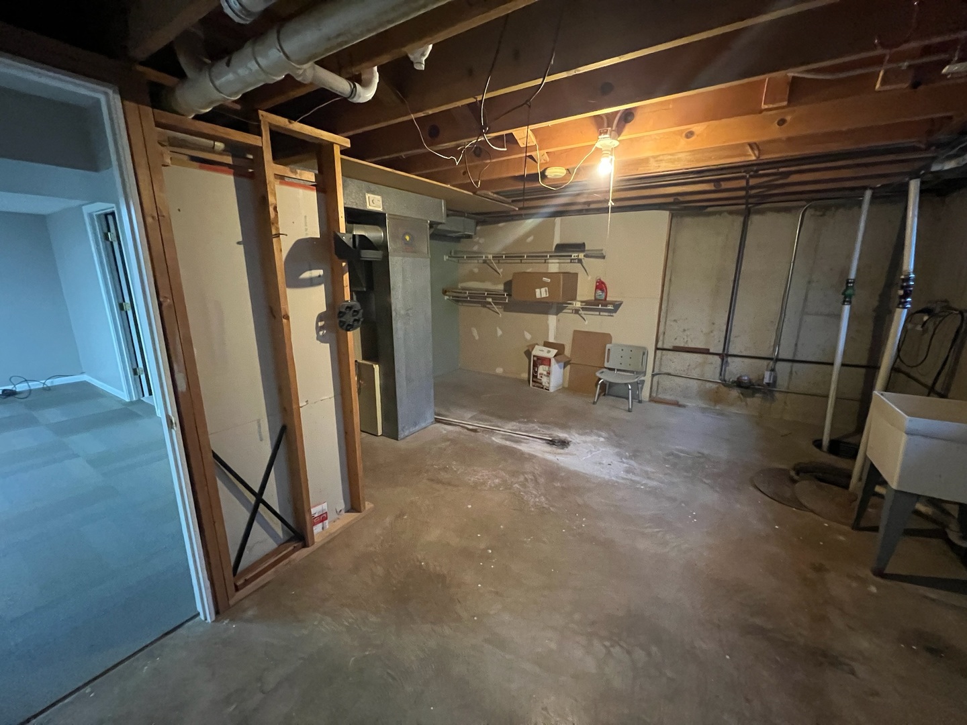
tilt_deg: -14.4
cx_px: 484
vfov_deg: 89.9
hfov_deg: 106.2
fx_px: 363
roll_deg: -0.6
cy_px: 362
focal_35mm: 13
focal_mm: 1.57
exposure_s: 1/30
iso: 1000
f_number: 1.8
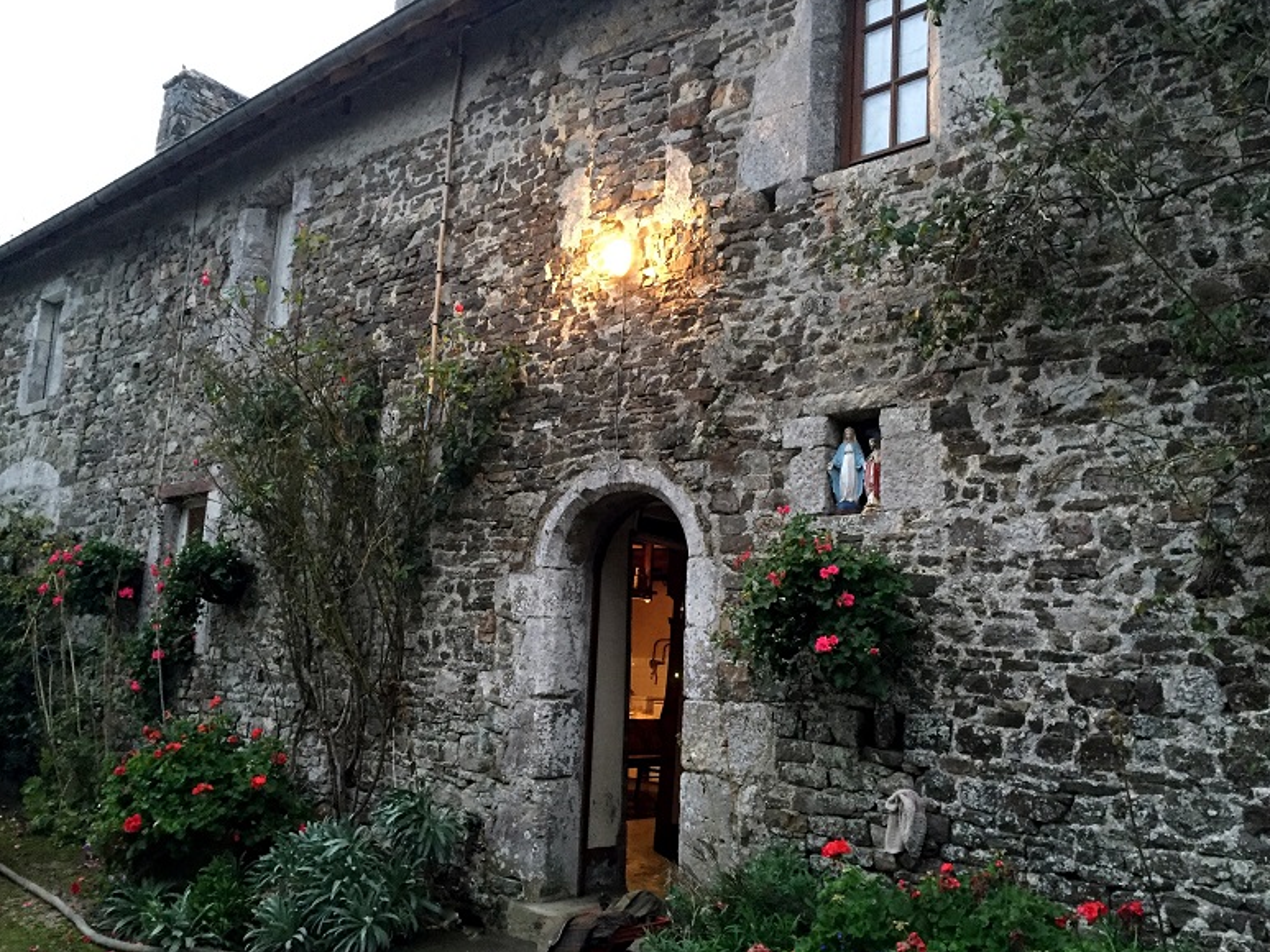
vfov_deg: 46.8
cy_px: 476
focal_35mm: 30
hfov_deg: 59.9
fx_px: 1101
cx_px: 651
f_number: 2.2
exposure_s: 1/17
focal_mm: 4.15
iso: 250
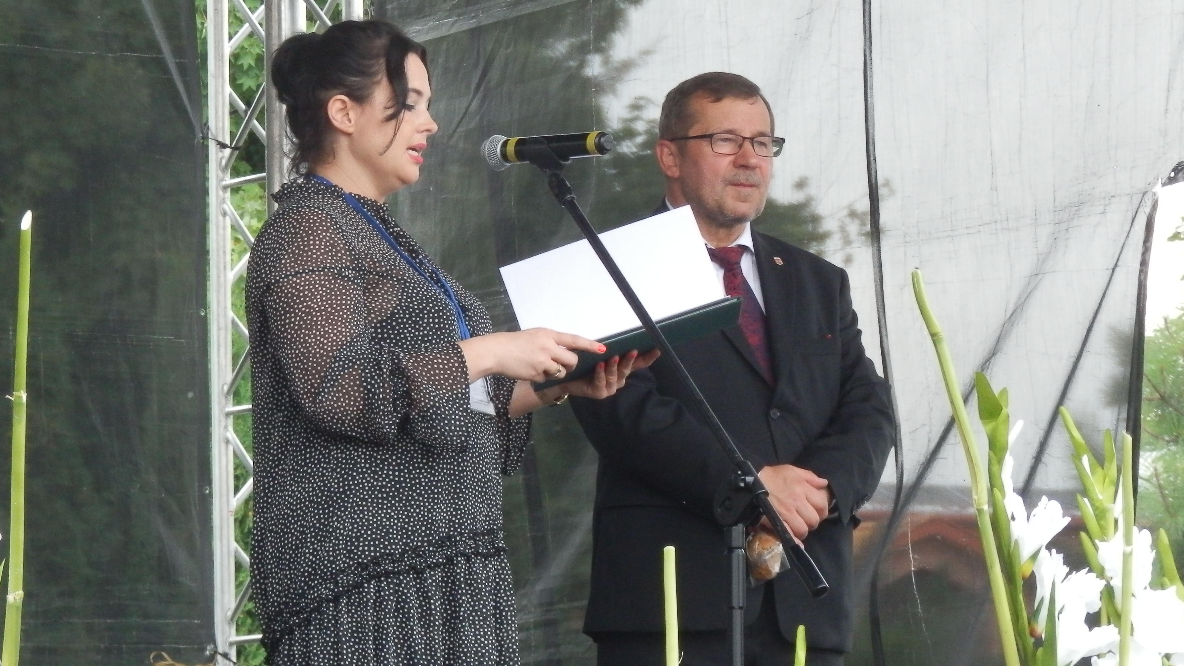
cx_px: 506
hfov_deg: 10.0
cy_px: 309
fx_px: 6781
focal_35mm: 216
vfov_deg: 5.6
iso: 320
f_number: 5.5
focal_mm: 27.5
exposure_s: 1/160
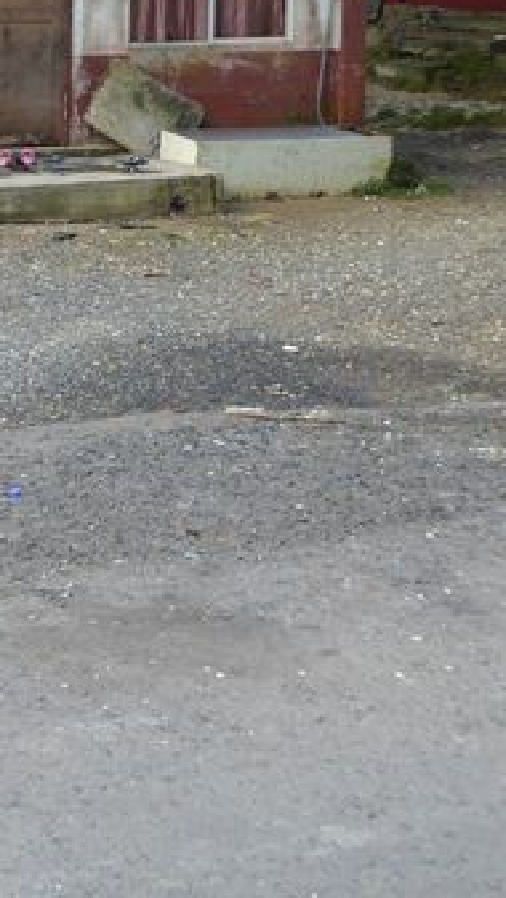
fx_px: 1786
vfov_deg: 27.6
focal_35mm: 75
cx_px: -277
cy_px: 165
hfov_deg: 14.9
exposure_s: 1/80
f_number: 3.5
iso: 80
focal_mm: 5
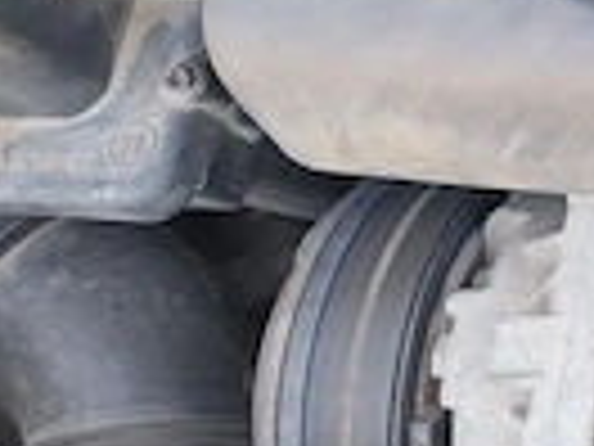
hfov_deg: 13.6
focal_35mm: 118
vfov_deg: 12.1
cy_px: -171
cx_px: 1269
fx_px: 2025
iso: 64
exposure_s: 1/50
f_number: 1.8
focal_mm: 4
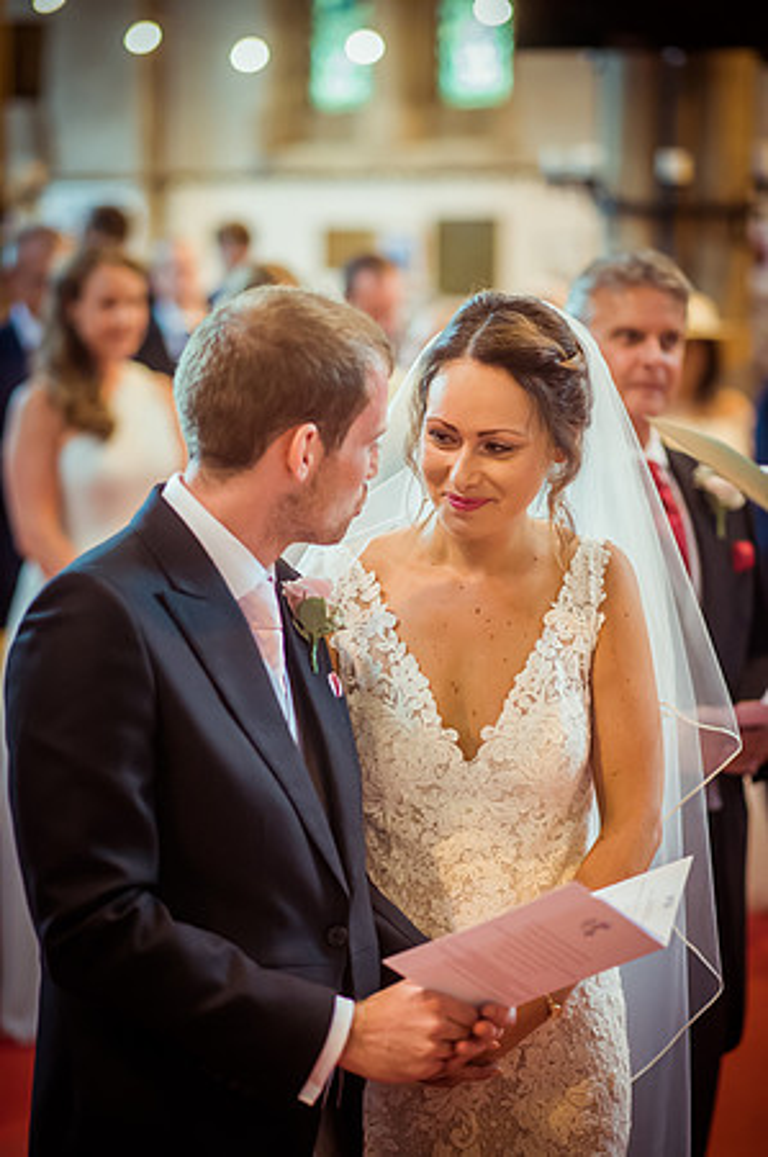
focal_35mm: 85
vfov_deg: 23.9
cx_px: 384
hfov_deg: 16.0
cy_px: 578
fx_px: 2726
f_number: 2.2
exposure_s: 1/500
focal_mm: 85
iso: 7200
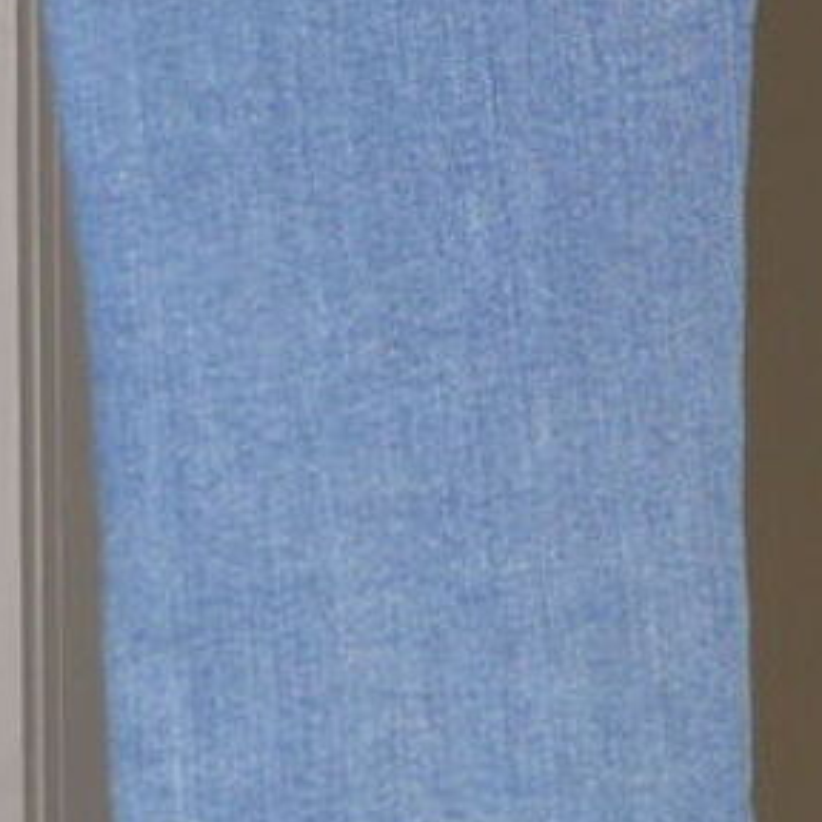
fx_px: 5830
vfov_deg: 8.0
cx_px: 679
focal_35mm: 217
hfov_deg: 8.0
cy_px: -118
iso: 100
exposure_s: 1/30
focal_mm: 9.9
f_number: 3.2
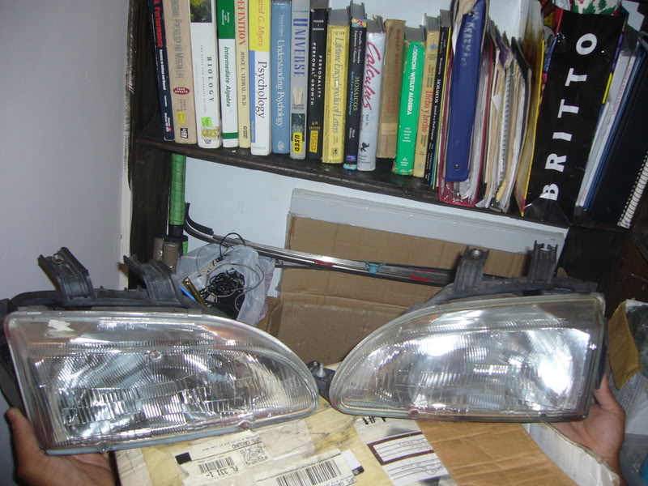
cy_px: 243
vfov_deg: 40.7
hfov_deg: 52.6
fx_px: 655
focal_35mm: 35
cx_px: 324
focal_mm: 5.8
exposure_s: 1/60
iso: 100
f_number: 2.8
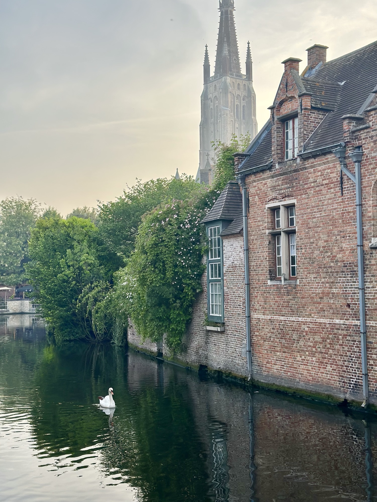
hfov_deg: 30.3
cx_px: 188
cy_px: 251
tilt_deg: +3.0
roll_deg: +1.3
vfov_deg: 39.7
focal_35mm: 48
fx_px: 697
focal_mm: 6.86
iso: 80
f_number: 1.78
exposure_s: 1/864
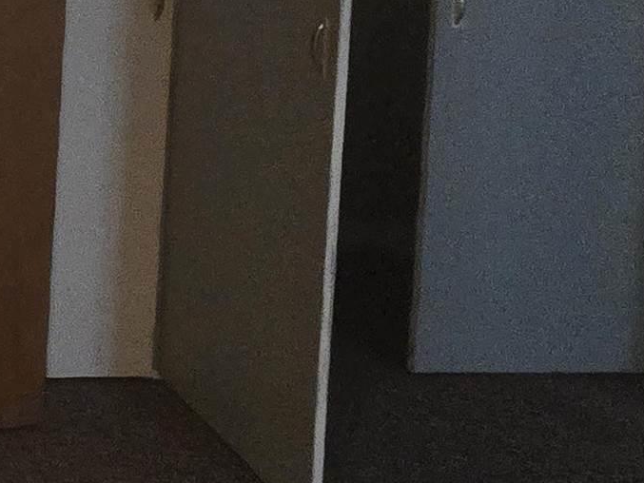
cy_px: -126
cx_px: -559
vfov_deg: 22.5
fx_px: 1098
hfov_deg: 20.6
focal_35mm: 59
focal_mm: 2.2
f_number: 2.2
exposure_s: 1/60
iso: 500
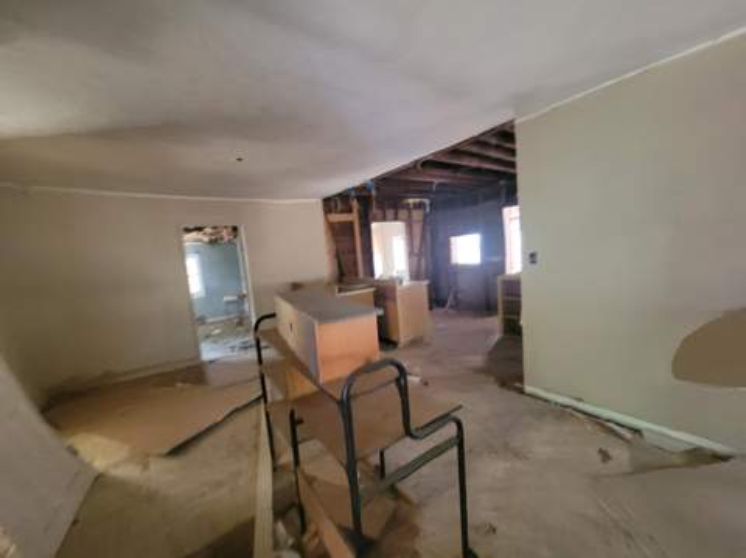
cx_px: 373
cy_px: 279
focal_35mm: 13
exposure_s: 1/24
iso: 640
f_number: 2.2
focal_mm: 2.2
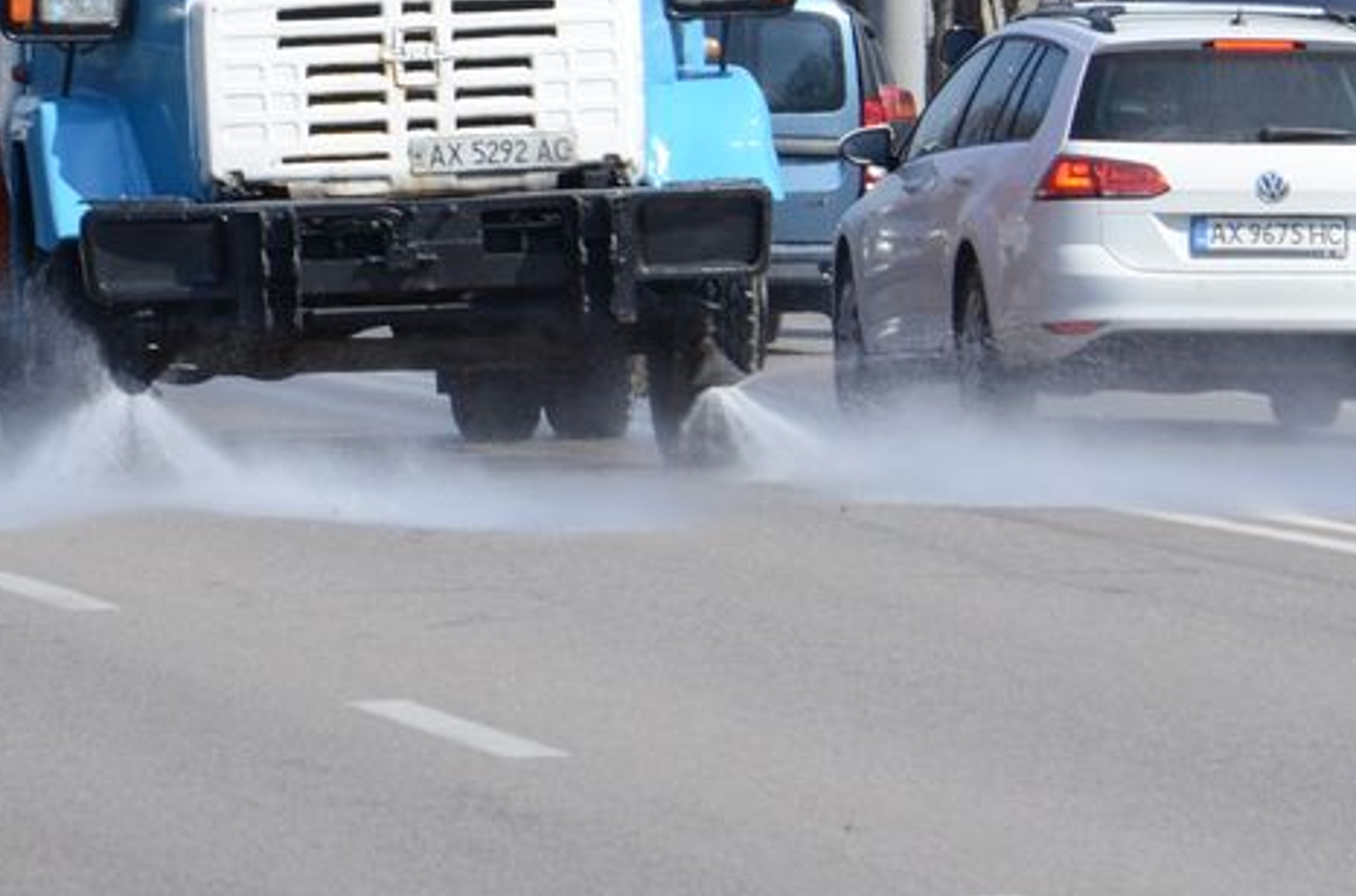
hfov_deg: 4.4
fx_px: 17787
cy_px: 127
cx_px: 154
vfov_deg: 2.9
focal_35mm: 474
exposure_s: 1/400
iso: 320
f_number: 11
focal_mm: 105
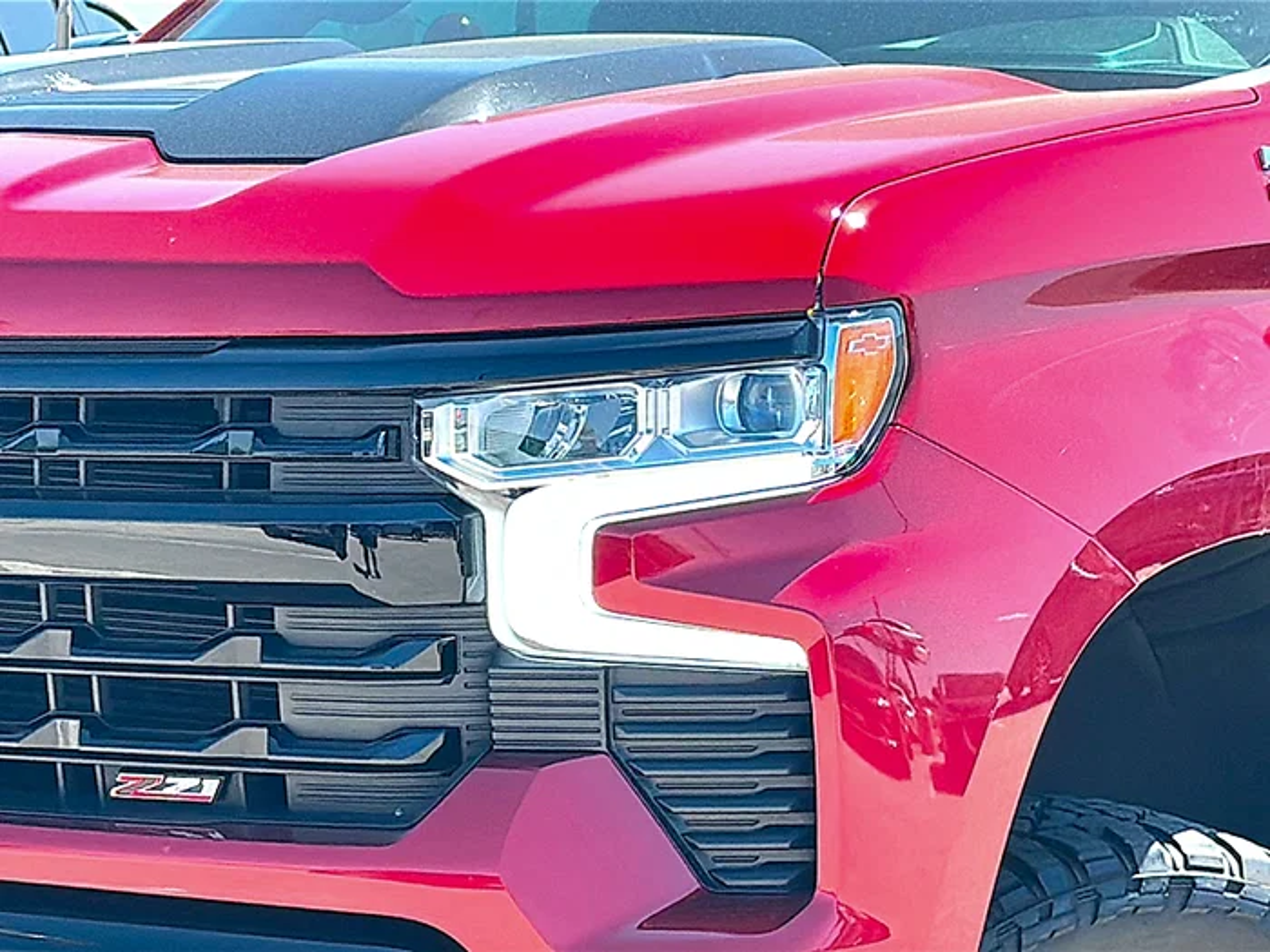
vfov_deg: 14.8
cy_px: 476
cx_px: 635
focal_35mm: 100
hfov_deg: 19.6
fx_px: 3669
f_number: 1.78
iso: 100
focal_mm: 6.86
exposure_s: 1/1522
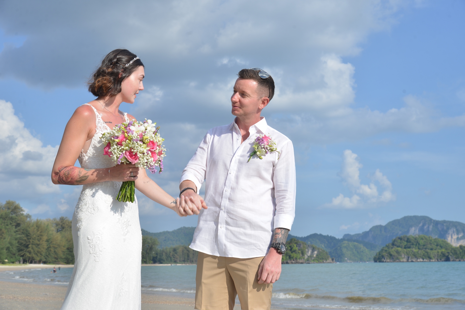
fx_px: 672
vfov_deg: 26.0
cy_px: 155
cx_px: 232
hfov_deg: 38.2
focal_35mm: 52
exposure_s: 1/250
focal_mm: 52
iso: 100
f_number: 8
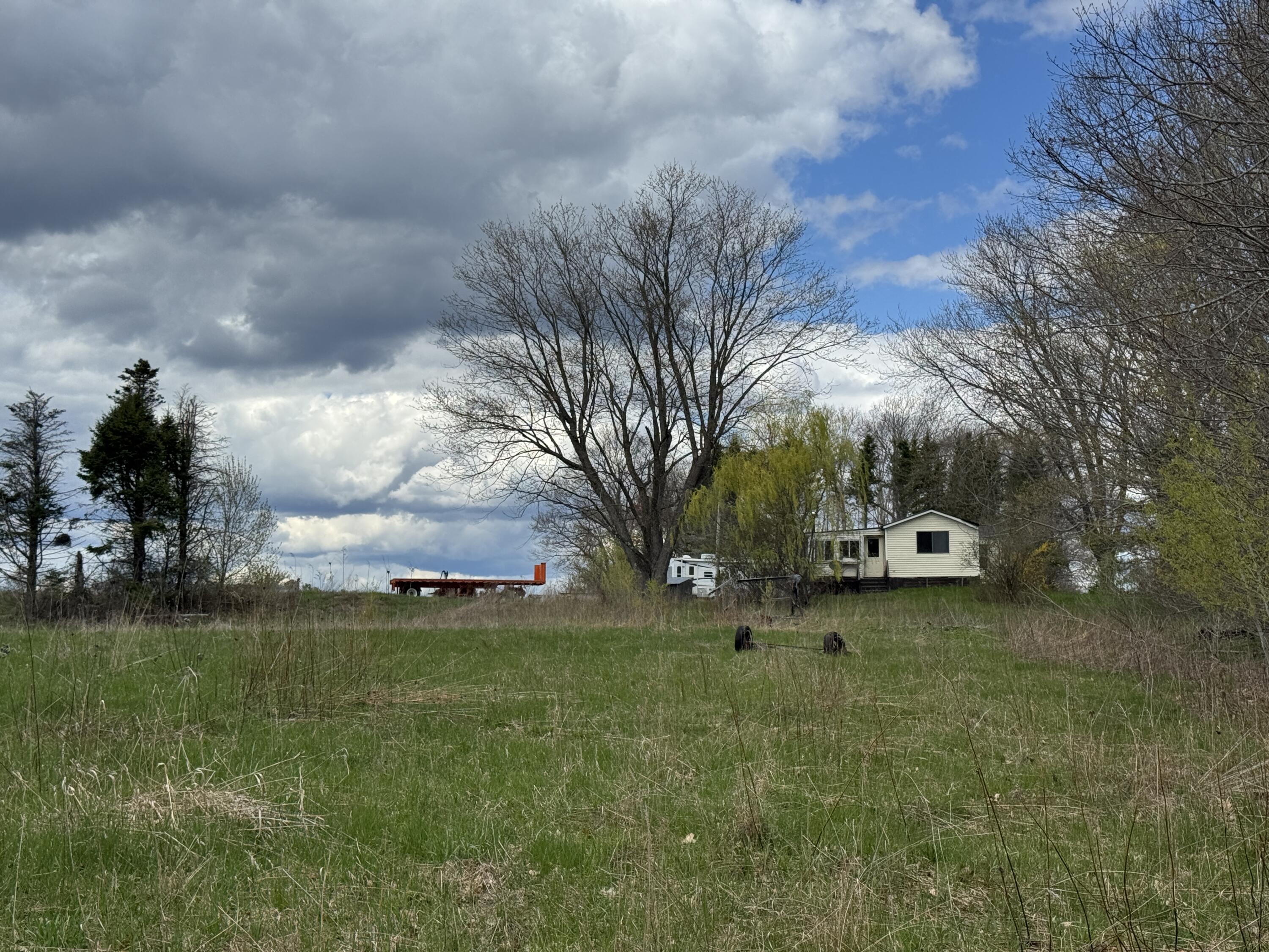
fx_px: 1760
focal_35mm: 48
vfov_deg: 30.3
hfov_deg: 39.7
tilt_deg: +4.9
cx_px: 634
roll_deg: -1.0
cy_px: 476
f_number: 1.78
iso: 80
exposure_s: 1/7937
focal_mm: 6.76
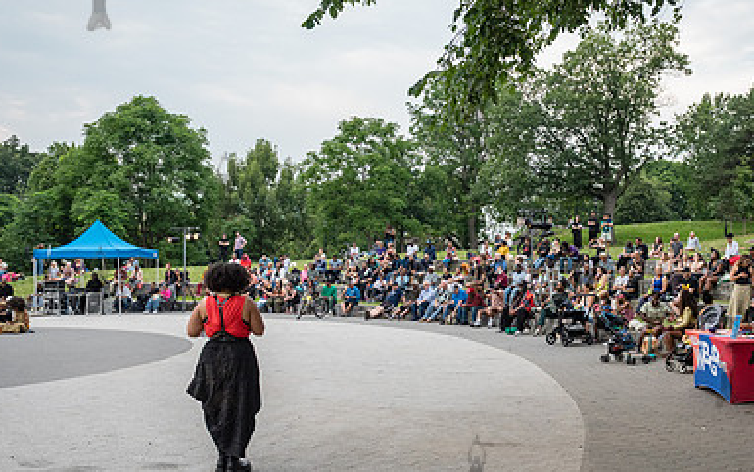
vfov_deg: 31.2
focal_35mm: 41
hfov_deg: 47.8
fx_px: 843
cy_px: 290
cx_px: 462
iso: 1000
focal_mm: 26
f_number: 4.5
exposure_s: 1/500
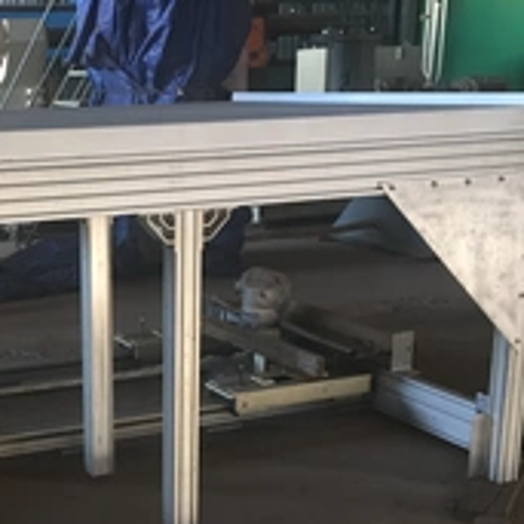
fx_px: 1028
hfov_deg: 27.7
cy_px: 368
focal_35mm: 60
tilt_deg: -15.8
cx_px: 64
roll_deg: +2.1
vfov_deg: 28.3
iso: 64
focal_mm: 4.15
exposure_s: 1/30
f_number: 2.2
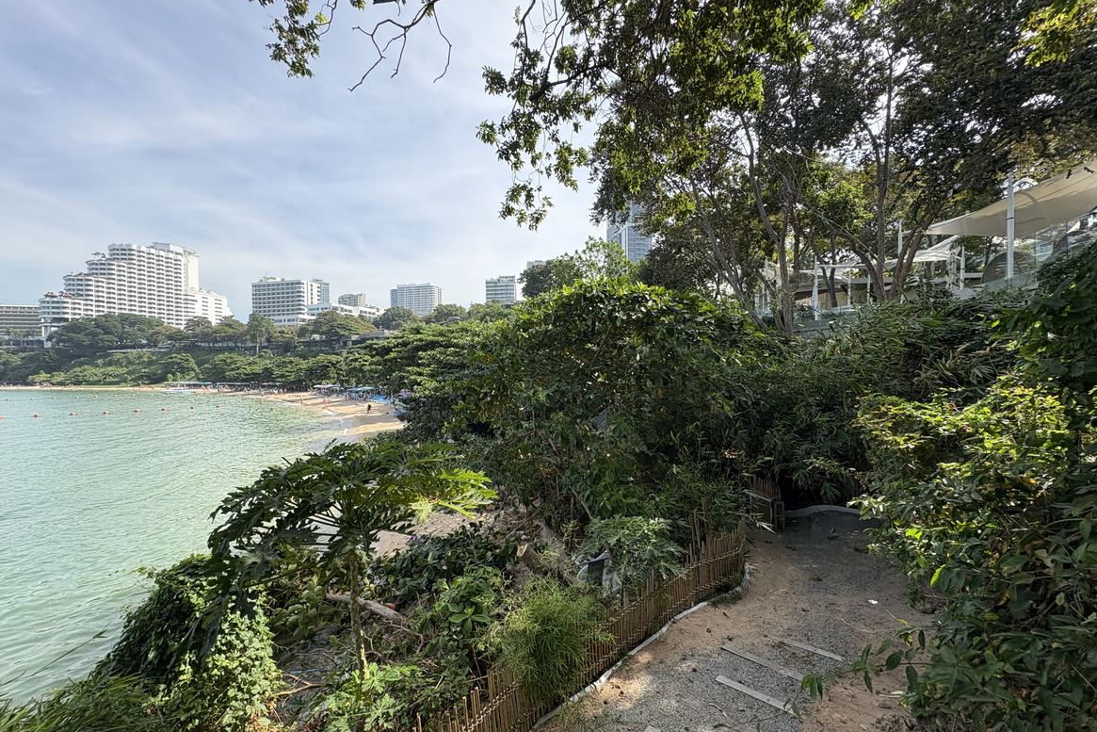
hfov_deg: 100.4
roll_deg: +0.6
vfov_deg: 77.3
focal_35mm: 15
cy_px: 376
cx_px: 542
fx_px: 457
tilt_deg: -0.3
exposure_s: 1/1078
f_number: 2.2
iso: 64
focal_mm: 2.22
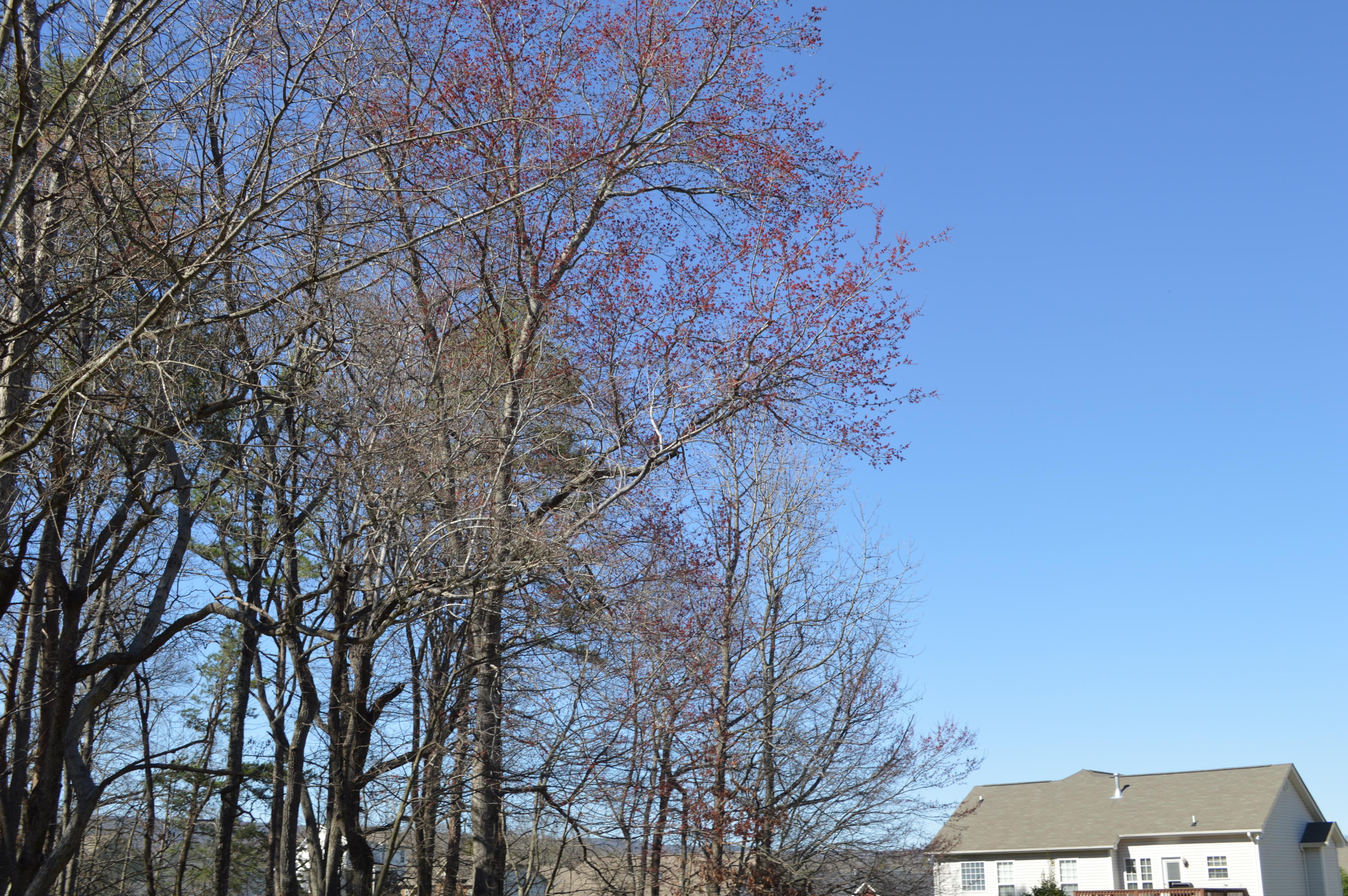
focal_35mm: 36
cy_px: 448
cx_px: 674
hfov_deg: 53.2
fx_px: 1347
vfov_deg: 36.8
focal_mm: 24
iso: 100
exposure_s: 1/200
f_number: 7.1
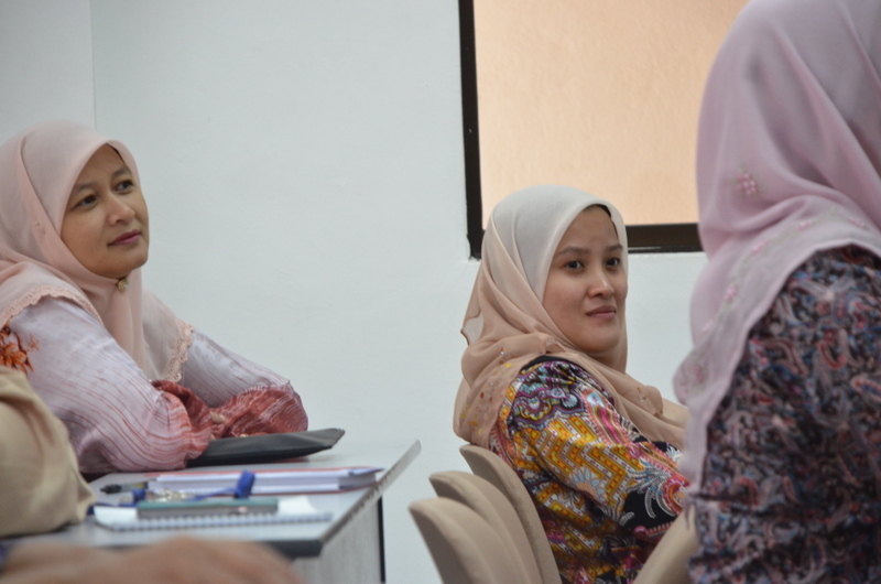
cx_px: 440
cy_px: 292
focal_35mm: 202
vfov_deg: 6.8
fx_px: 4946
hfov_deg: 10.2
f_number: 5.6
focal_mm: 135
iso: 1600
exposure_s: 1/80
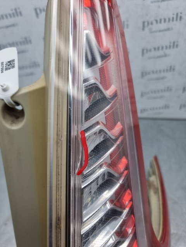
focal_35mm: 24
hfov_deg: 56.8
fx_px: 172
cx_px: 93
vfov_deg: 71.6
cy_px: 124
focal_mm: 6.7
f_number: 1.8
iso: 50
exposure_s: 1/283
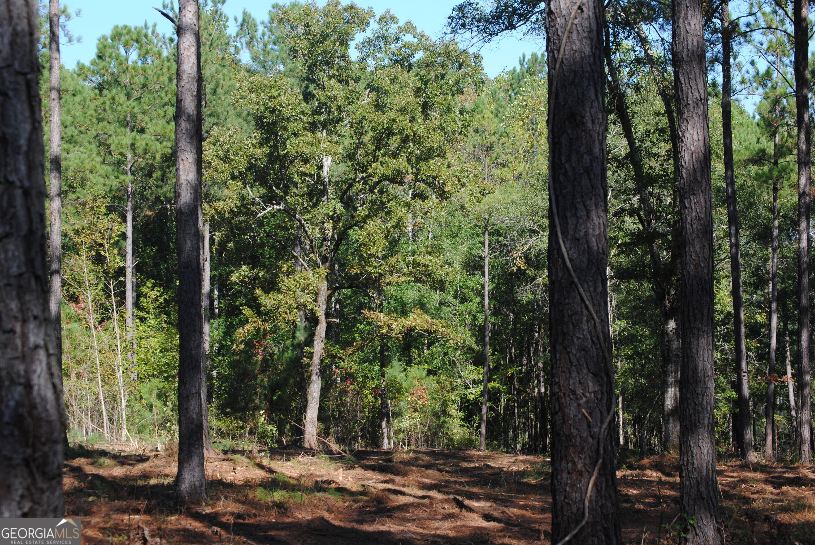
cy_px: 272
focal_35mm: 82
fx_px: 1870
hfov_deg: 24.6
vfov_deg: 16.6
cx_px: 408
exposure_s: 1/160
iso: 100
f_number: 6.3
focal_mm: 55
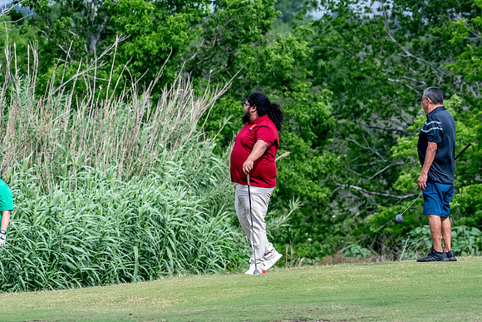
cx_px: 241
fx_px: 4017
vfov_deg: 4.6
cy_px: 161
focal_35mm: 300
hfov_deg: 6.9
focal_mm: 200
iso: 1400
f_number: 5.6
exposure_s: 1/2000
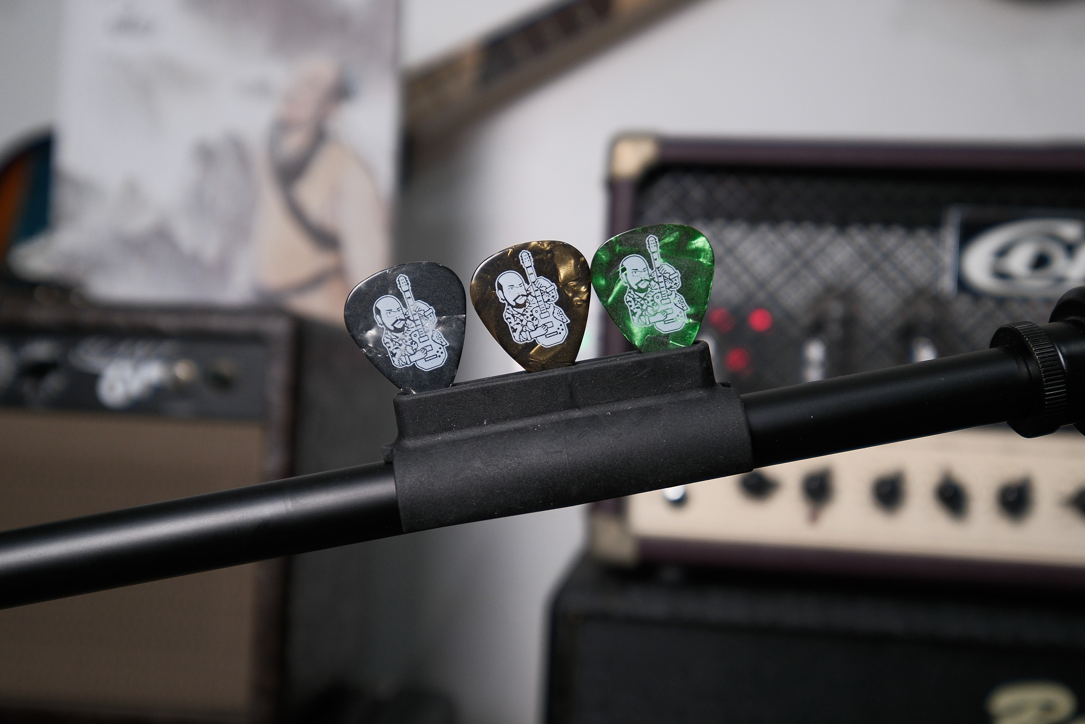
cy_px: 362
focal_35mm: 36
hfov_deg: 53.1
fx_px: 1085
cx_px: 542
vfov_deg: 36.9
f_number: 4
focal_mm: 24
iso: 1000
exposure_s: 1/100
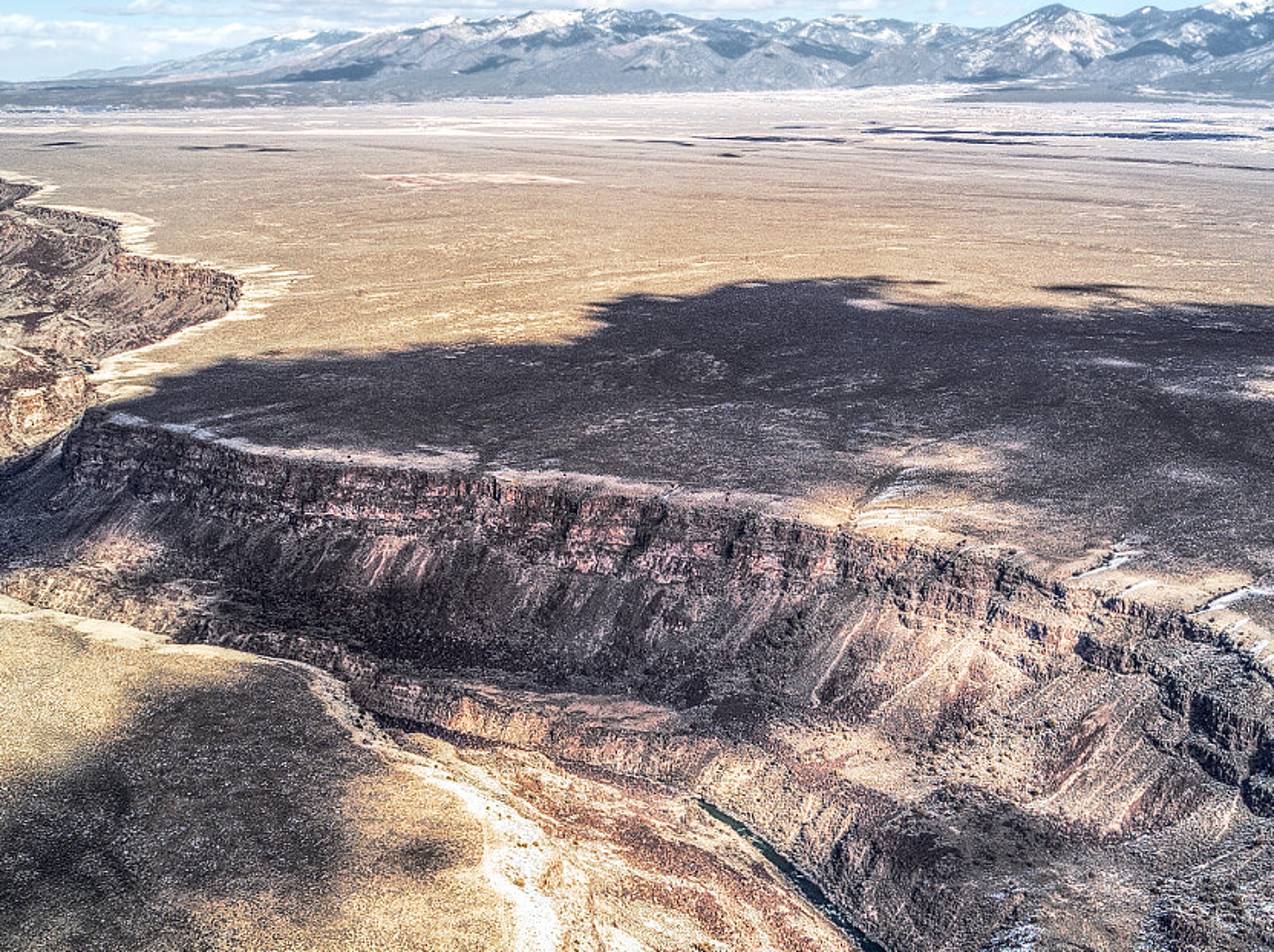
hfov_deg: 38.1
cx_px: 737
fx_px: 1838
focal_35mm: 50
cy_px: 489
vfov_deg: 29.0
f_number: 2.2
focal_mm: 4.7
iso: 100
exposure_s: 1/640
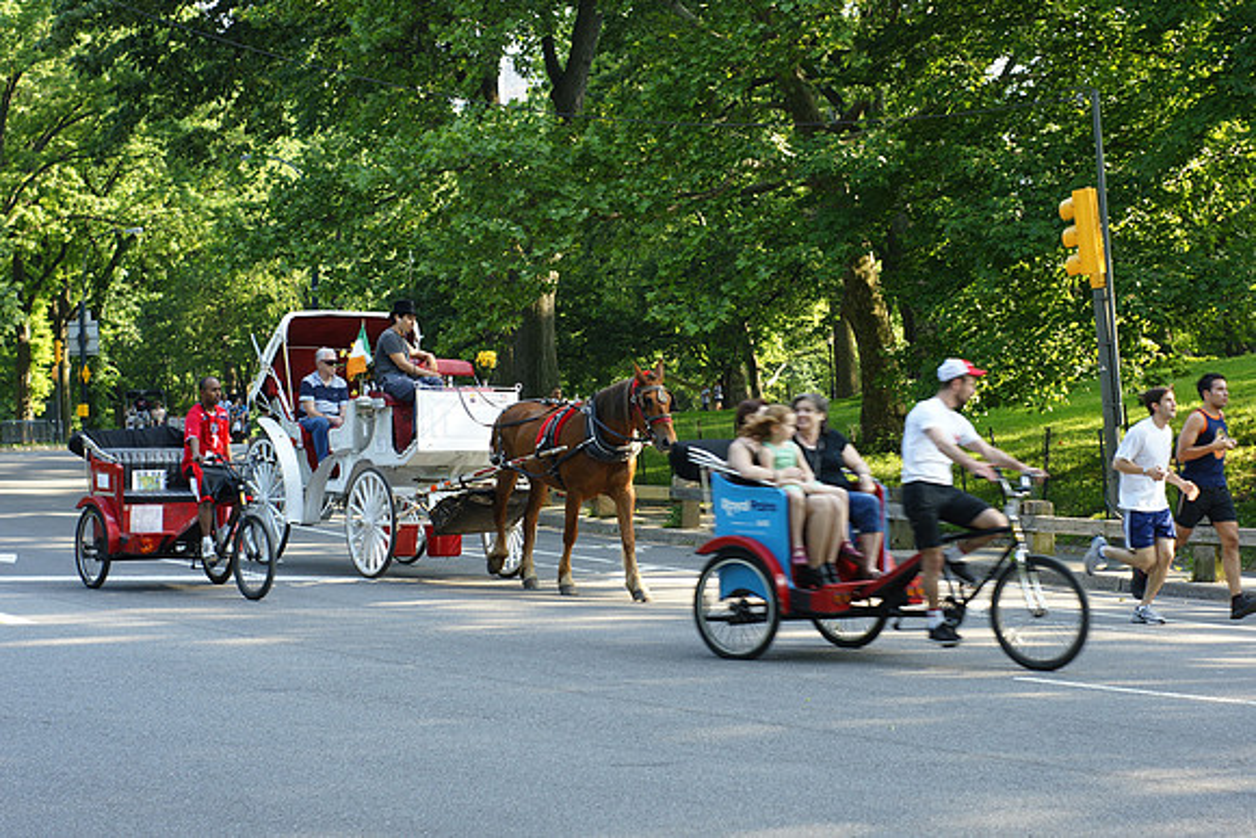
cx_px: 628
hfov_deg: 27.0
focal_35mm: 75
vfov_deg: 18.2
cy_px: 419
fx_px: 2617
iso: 200
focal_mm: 50
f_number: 5
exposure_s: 1/125
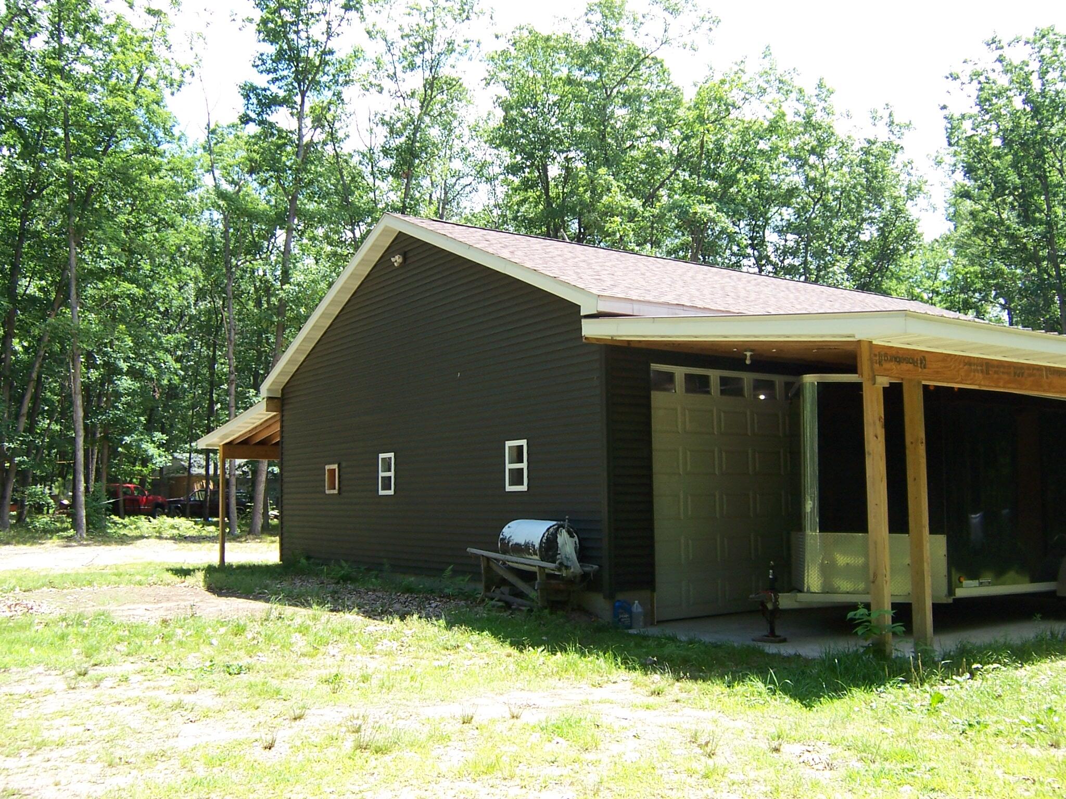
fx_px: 1016
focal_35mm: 33
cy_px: 400
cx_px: 533
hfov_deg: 55.4
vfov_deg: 42.9
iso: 80
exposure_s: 1/250
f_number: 3.4
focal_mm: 5.5
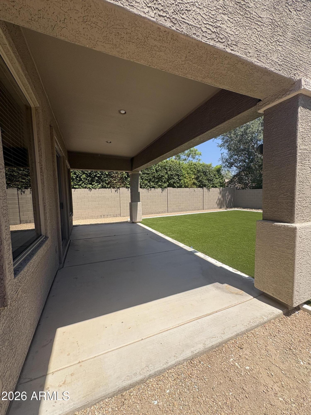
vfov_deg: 102.1
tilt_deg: -4.6
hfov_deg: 85.7
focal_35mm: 14
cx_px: 156
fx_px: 168
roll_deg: +1.5
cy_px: 208
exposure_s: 1/1048
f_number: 2.2
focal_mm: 2.22
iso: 40
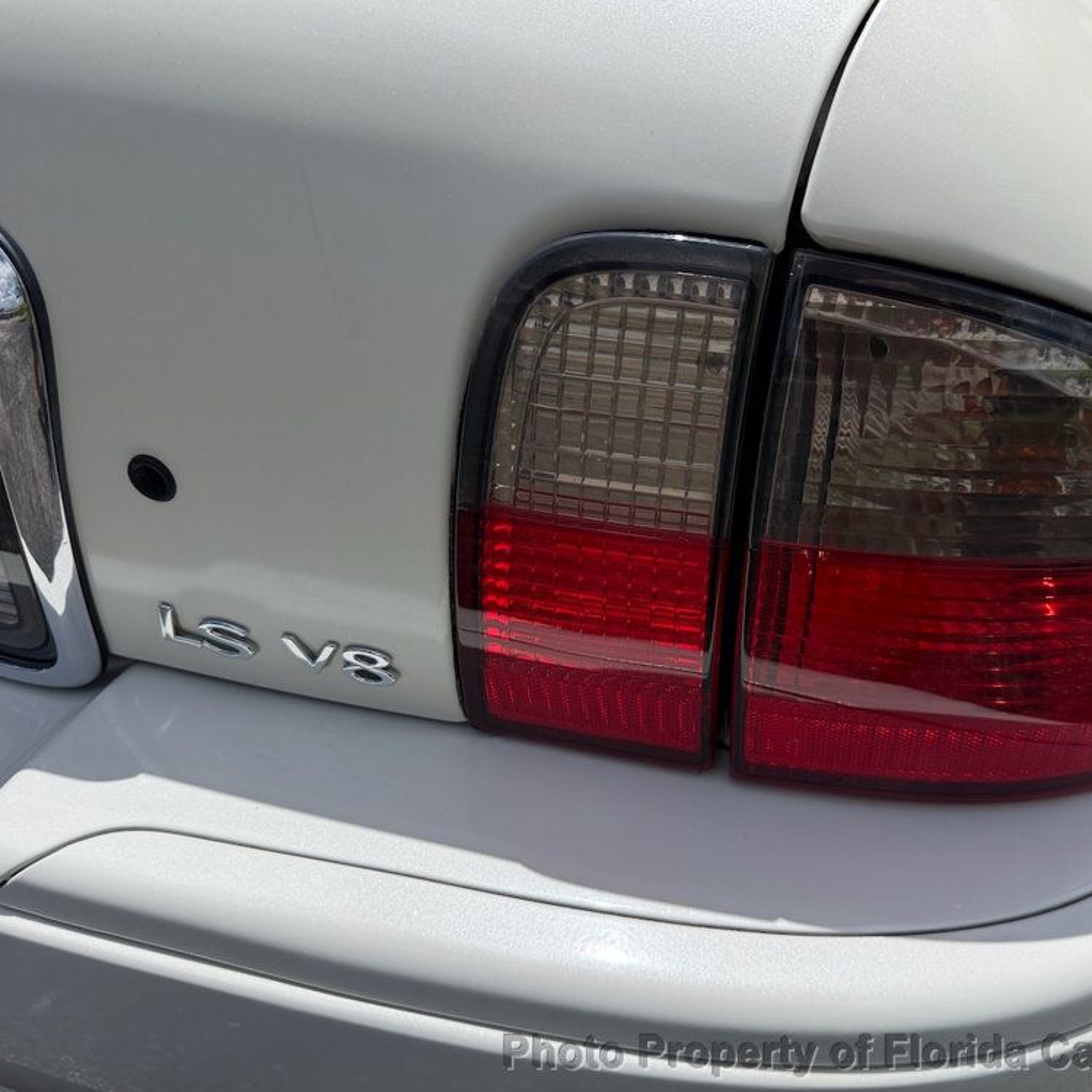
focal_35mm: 29
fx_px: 1035
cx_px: 665
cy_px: 542
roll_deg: -2.4
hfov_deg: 55.1
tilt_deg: -32.1
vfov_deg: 55.6
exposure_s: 1/9091
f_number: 1.78
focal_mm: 6.76
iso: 100
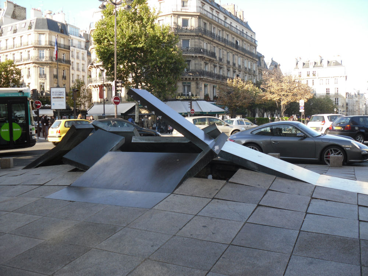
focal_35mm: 35
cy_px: 138
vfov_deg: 40.7
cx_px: 184
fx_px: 372
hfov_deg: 52.6
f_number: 3
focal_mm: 6.3
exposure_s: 1/181
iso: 80
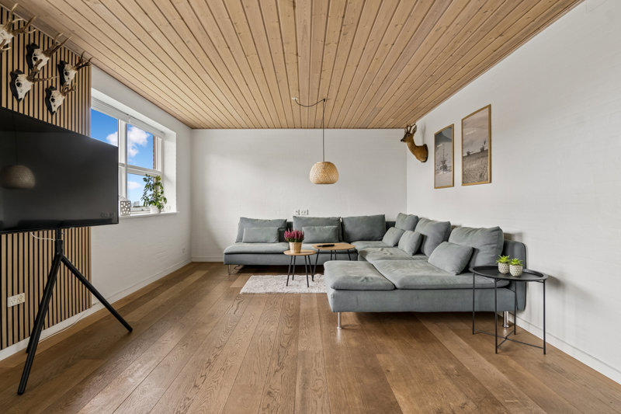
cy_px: 207
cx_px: 310
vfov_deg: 67.4
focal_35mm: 18
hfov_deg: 90.0
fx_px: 310
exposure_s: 1/13
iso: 200
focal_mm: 12
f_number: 8
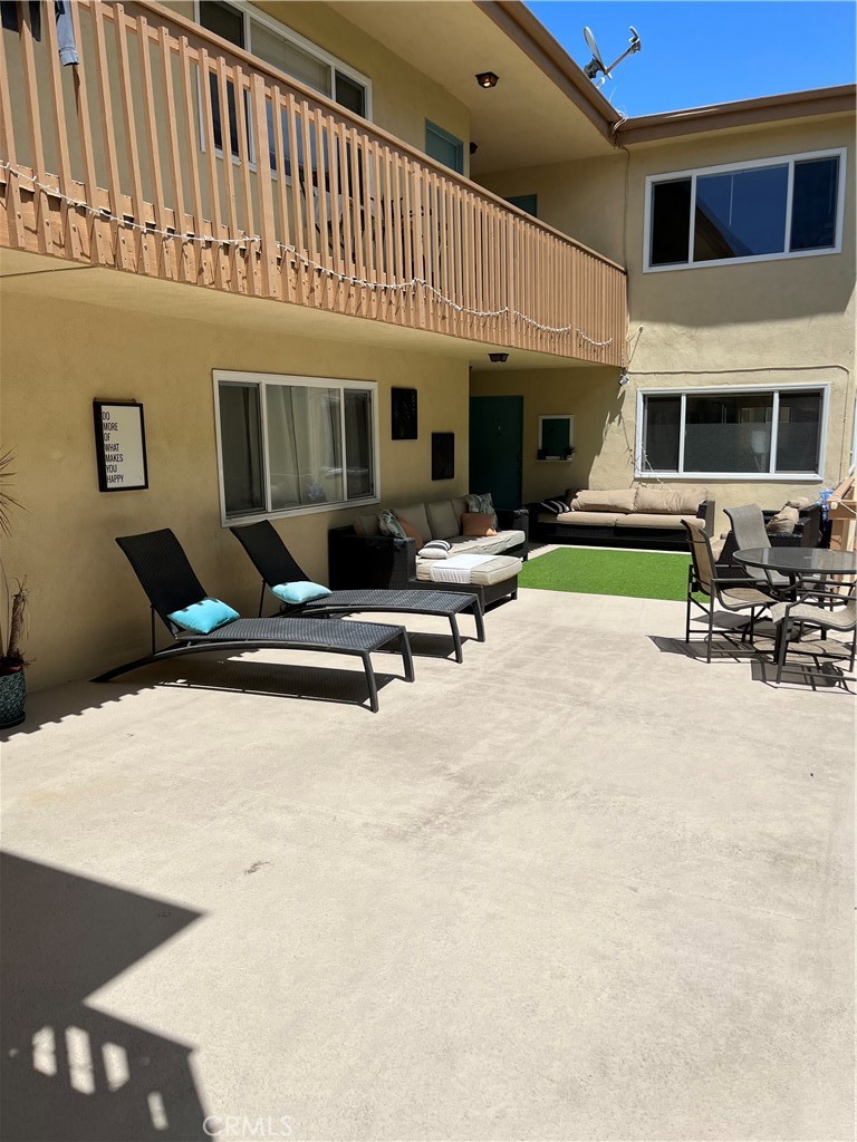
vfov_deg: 67.3
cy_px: 571
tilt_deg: -9.8
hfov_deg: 53.1
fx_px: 858
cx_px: 428
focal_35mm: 26
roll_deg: +0.6
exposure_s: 1/7353
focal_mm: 5.1
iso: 50
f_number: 1.6
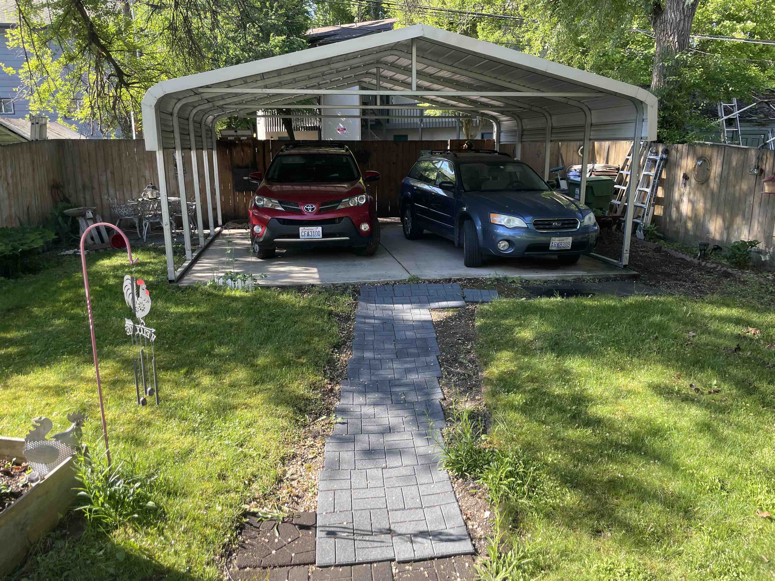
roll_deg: +0.1
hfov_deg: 67.3
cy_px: 290
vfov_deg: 53.1
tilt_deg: -12.3
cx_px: 388
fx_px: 582
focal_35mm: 26
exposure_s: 1/321
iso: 32
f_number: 1.6
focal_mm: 4.2
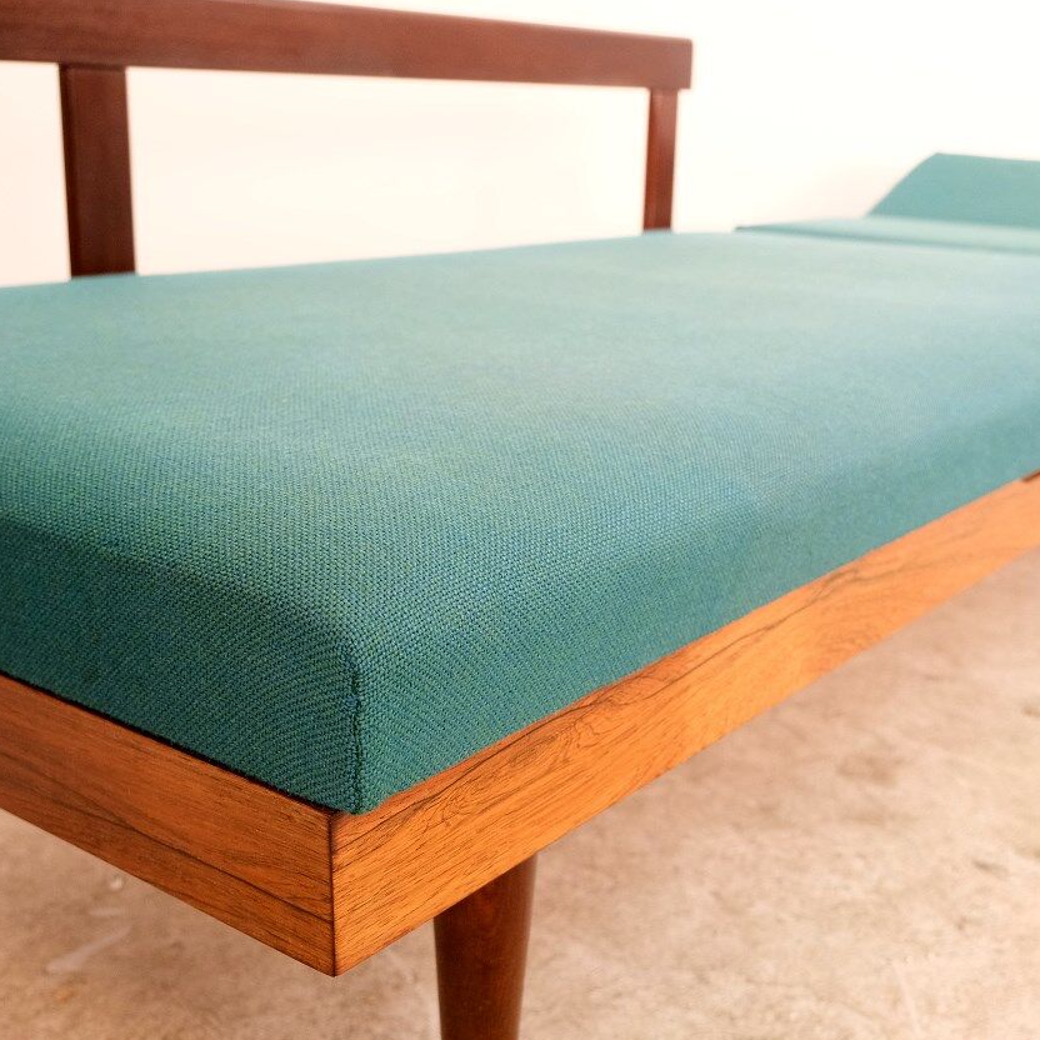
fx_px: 1326
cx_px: 588
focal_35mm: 39
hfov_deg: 42.7
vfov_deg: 42.8
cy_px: 526
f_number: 4
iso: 2000
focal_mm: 20.2
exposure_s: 1/28
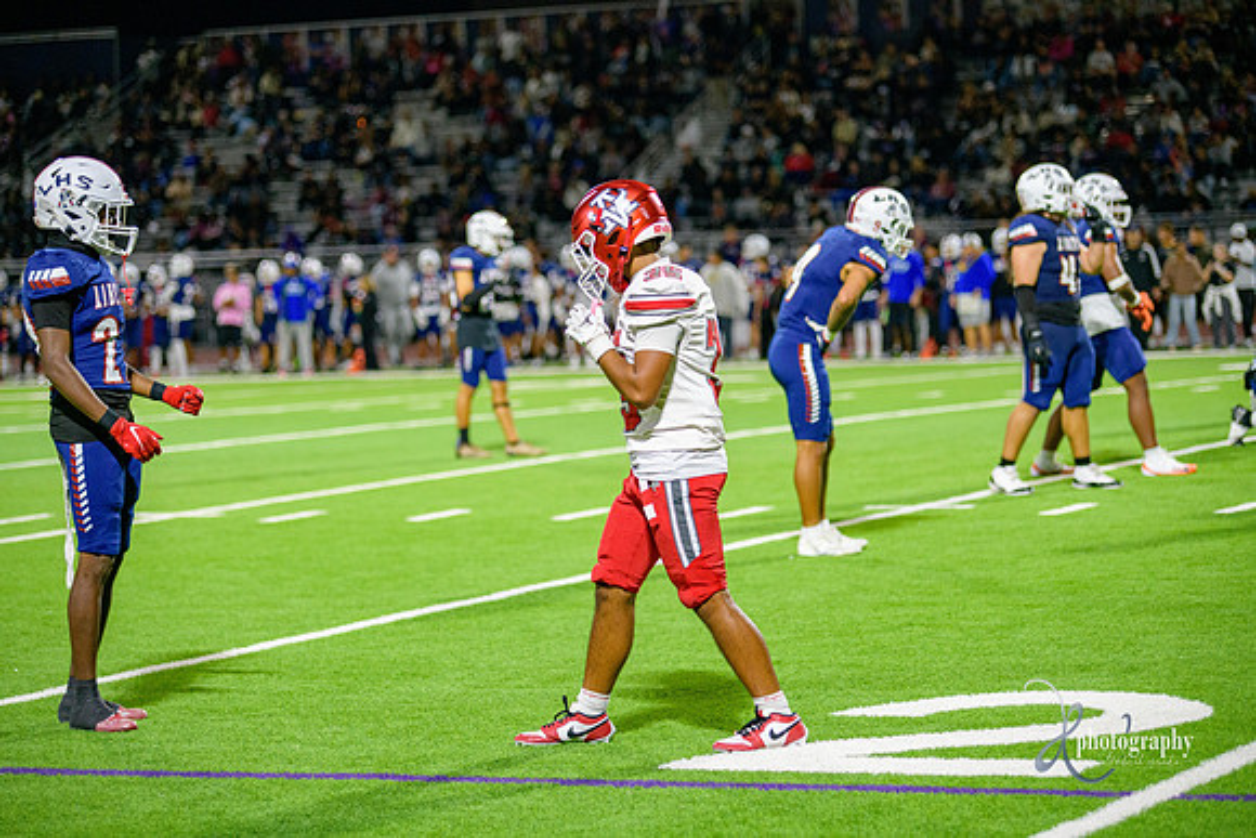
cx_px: 628
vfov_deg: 12.2
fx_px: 3908
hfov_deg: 18.3
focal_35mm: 112
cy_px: 419
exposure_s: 1/320
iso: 2000
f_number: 2.8
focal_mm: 112
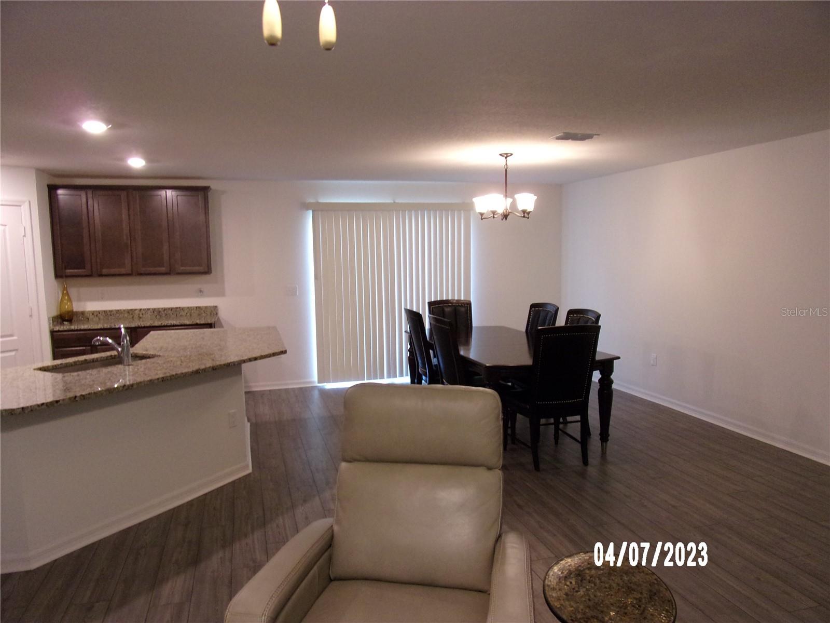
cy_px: 312
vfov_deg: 56.8
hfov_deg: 71.6
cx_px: 415
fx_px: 575
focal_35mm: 24
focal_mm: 4.3
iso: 200
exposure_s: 1/18
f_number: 3.3
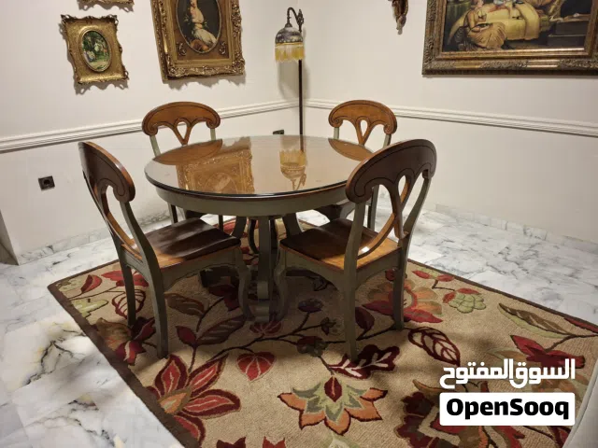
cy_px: 224
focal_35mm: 23
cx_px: 299
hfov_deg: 73.9
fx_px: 397
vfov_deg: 58.9
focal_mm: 5.54
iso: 250
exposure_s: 1/33
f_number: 1.8
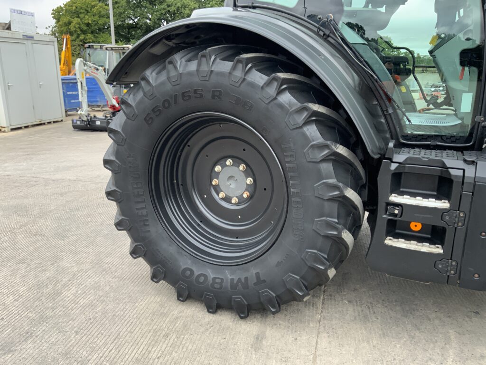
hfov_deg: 61.7
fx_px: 407
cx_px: 243
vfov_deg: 48.2
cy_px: 182
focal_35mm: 29
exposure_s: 1/221
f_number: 1.8
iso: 16
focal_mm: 3
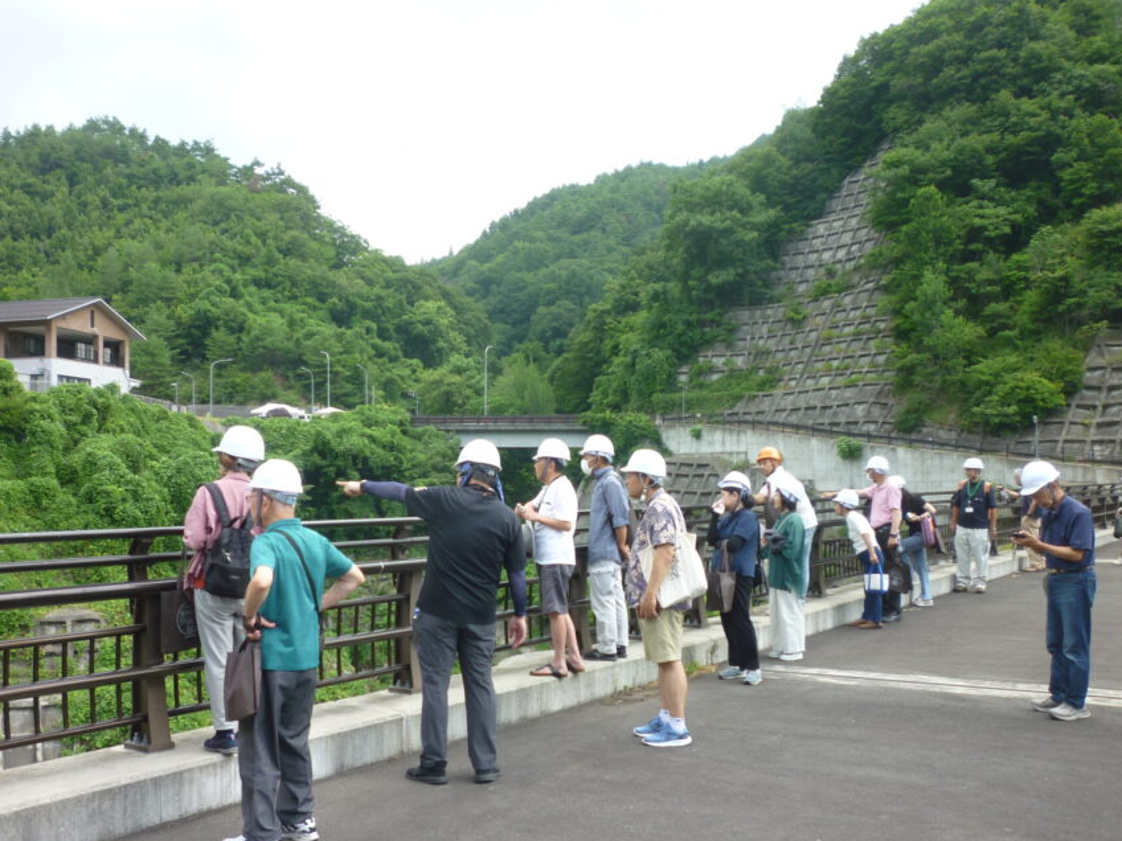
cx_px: 475
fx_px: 1134
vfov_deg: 40.6
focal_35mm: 35
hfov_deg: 52.4
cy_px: 473
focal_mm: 5.2
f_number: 3.3
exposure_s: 1/160
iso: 80
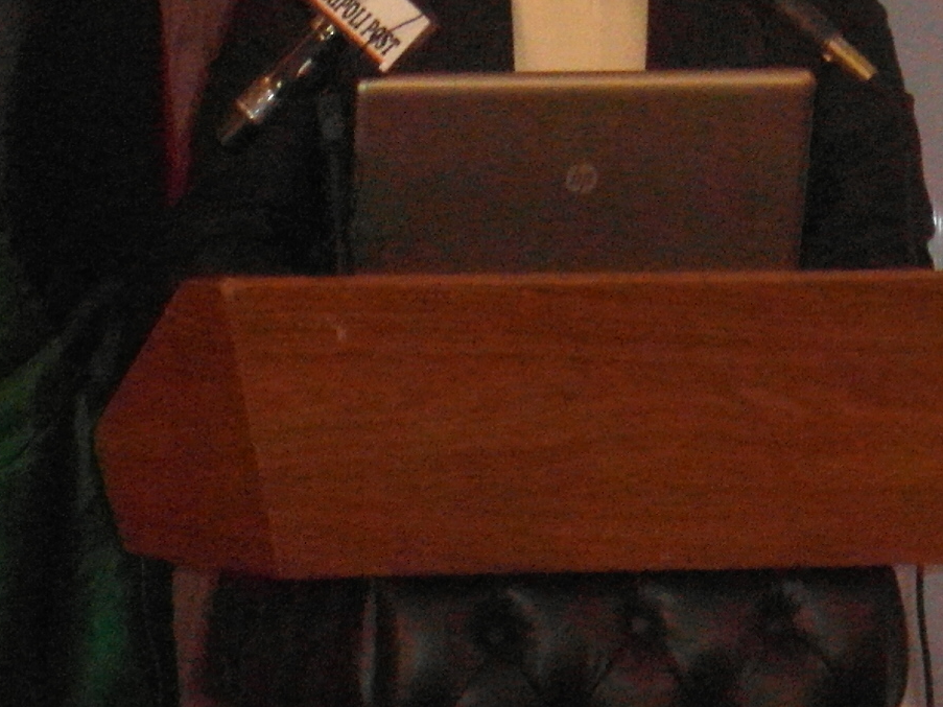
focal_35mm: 376
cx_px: 755
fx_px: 10242
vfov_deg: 3.9
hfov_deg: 5.3
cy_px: -267
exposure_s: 1/60
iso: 640
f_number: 4.4
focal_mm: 17
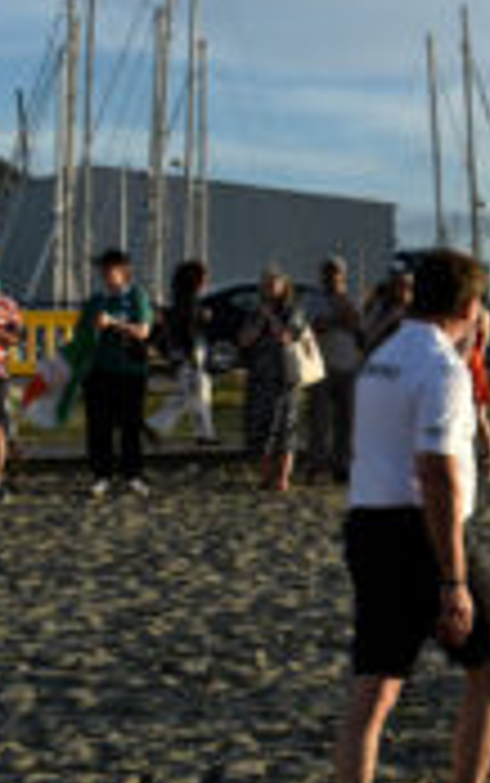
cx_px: 1029
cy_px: 310
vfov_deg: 21.8
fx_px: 2026
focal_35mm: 95
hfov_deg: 12.0
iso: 140
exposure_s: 1/250
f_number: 8
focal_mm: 18
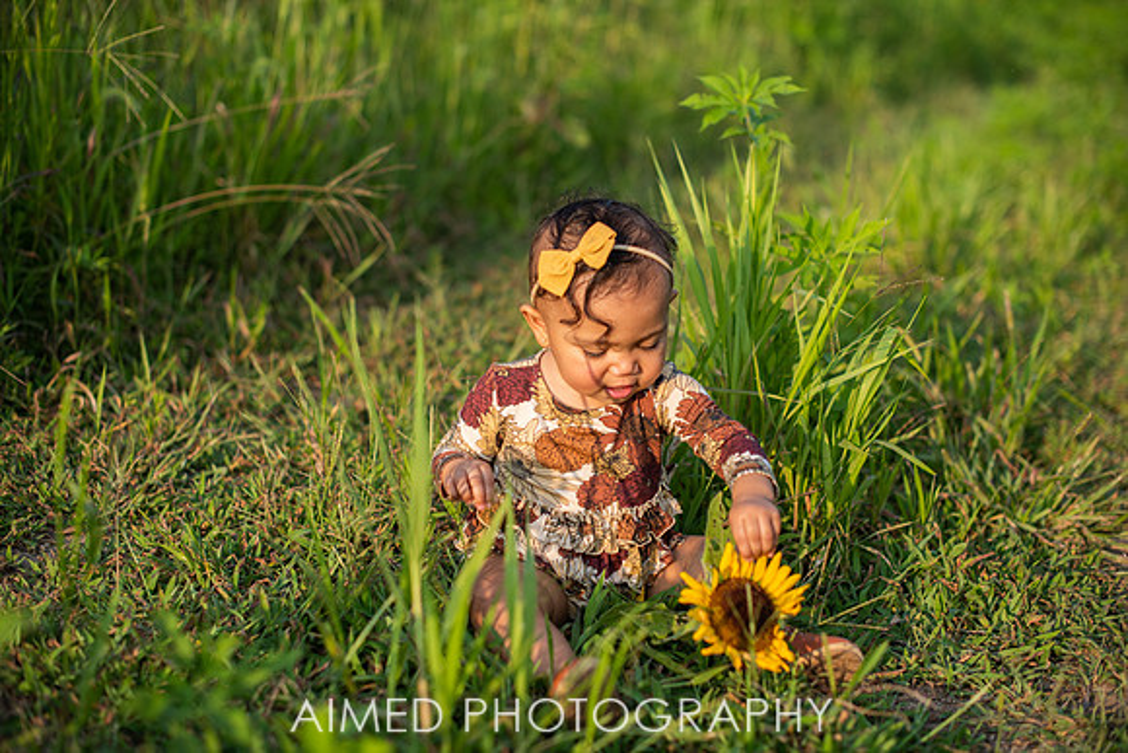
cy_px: 376
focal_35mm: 51
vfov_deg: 26.6
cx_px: 559
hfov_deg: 39.1
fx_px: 1590
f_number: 2.2
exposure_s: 1/1600
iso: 100
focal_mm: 50
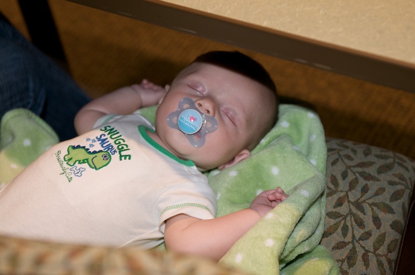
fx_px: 897
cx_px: 208
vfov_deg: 17.4
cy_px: 138
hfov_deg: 26.0
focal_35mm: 78
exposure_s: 1/100
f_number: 3.2
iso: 400
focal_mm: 52
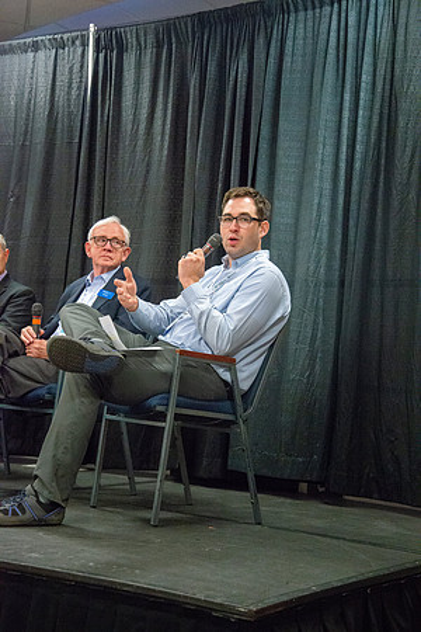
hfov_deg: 21.9
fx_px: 1087
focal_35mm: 62
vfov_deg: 32.4
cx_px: 210
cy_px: 316
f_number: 4.5
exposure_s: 1/200
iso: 6400
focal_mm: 62
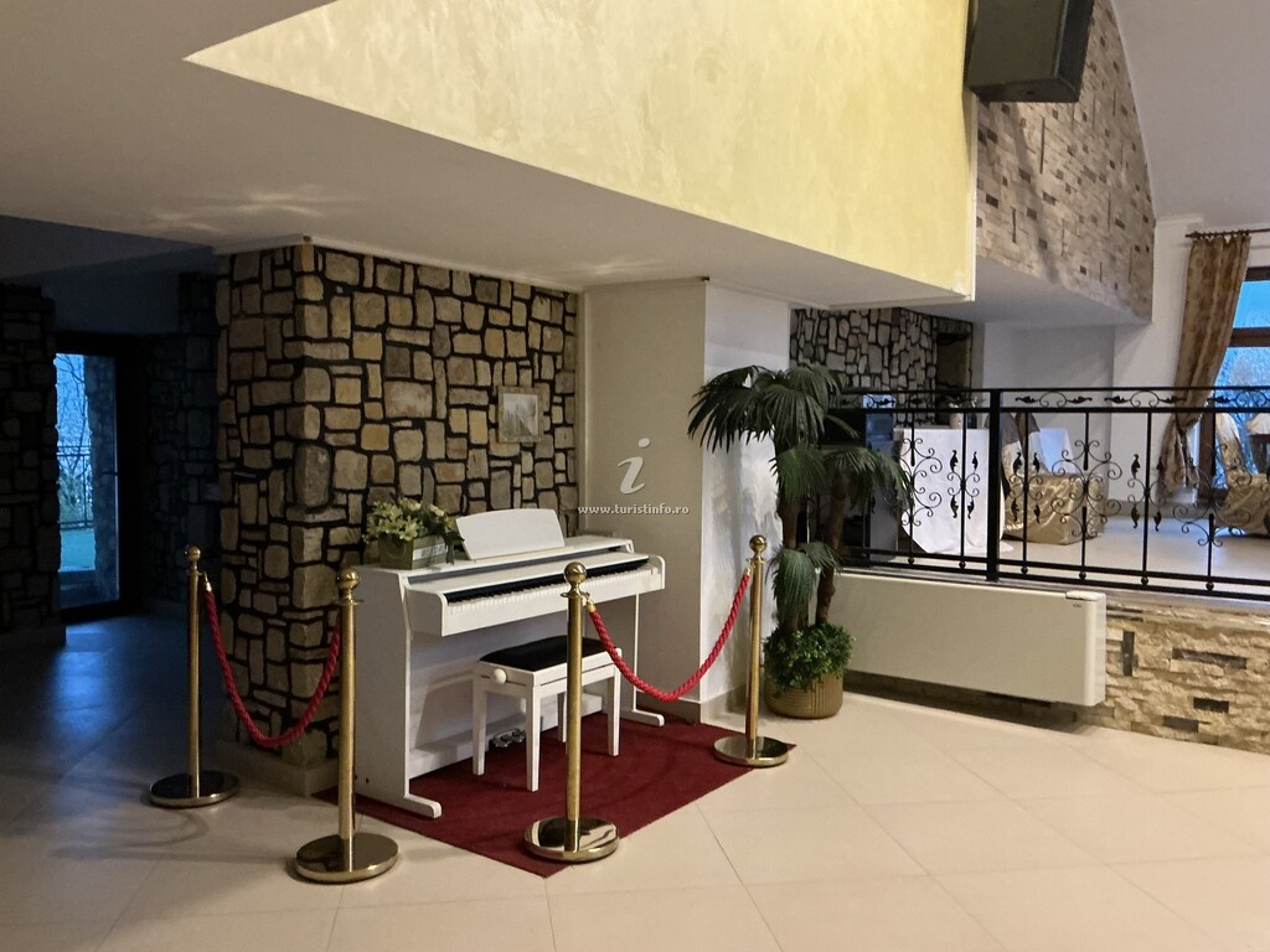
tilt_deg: -5.5
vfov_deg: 49.7
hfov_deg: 63.4
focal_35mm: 28
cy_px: 476
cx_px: 635
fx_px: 1027
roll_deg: +1.0
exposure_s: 1/30
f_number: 1.8
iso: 320
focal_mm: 3
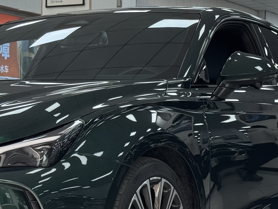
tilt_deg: +3.0
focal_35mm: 133
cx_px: 63
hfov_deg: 14.8
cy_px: 94
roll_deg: -0.2
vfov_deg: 11.1
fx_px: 1068
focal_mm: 6.76
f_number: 1.78
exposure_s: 1/172
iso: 80
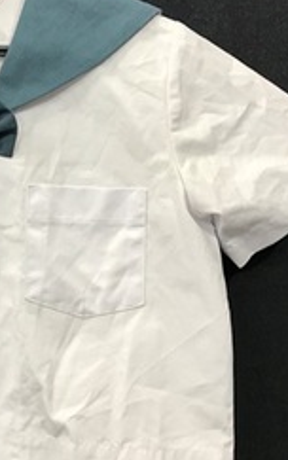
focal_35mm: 61
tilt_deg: -0.6
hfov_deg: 20.3
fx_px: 766
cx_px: -32
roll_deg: -0.3
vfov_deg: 33.5
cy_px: 217
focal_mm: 3.99
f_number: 1.8
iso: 32
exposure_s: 1/33
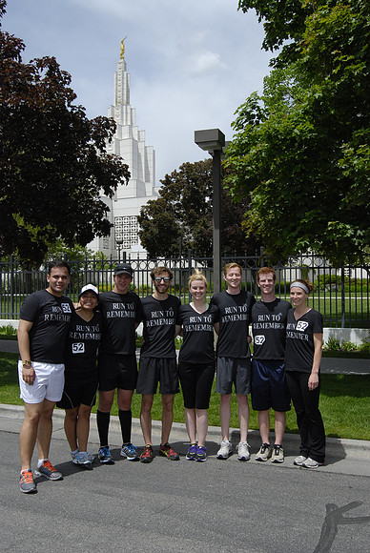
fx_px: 531
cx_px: 185
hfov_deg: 38.4
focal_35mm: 34
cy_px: 276
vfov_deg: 55.1
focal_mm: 23
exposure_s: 1/800
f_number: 10
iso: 400
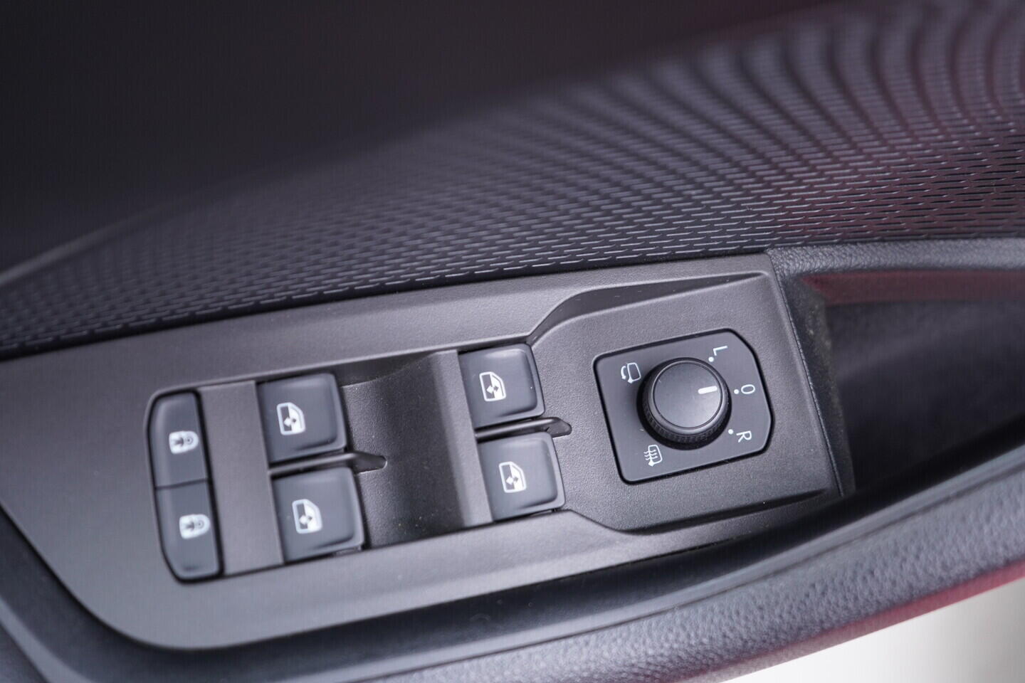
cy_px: 342
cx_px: 512
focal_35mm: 36
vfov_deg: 36.9
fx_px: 1025
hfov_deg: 53.1
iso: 500
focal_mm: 24
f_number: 2.8
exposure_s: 1/40
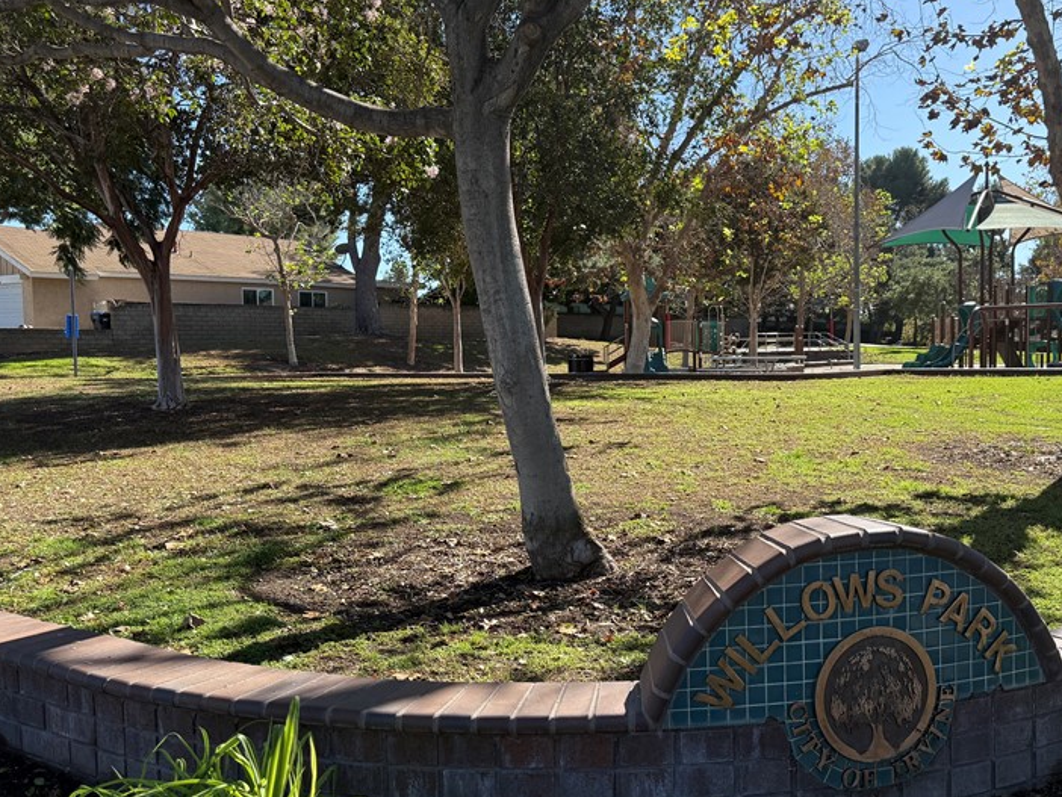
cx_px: 687
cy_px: 399
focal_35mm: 35
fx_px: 1074
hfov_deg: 51.8
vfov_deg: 40.7
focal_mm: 6.76
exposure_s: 1/2445
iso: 100
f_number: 1.78
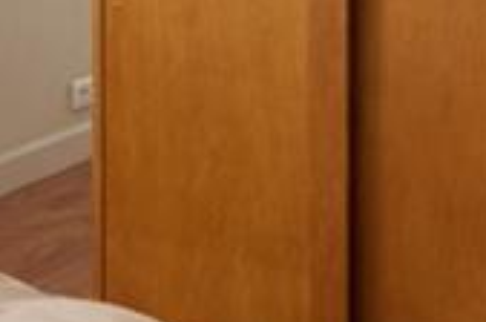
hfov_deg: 21.0
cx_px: 181
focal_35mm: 97
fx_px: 1307
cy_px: -267
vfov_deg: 12.7
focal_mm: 16
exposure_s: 1/1.25
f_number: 4
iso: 64
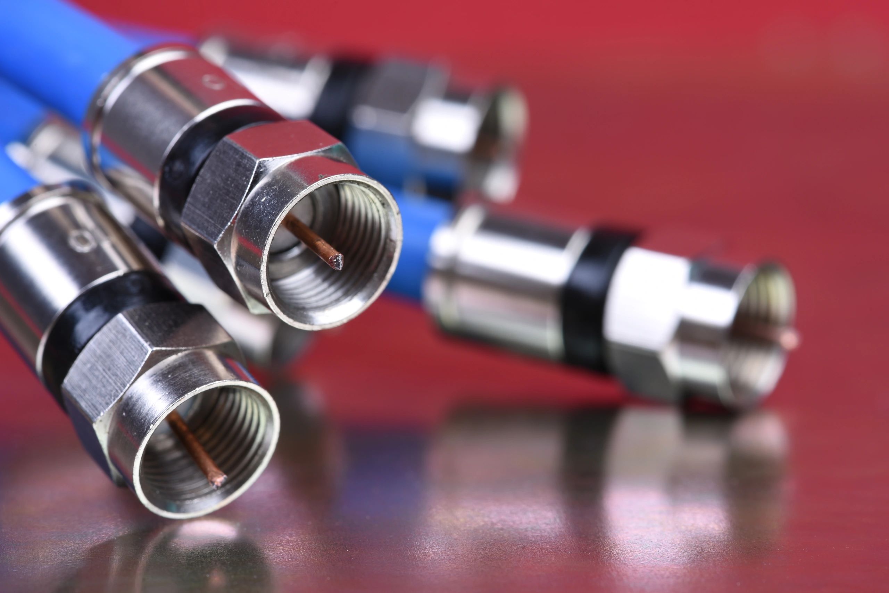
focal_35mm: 105
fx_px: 2594
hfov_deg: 19.4
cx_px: 444
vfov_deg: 13.1
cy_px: 296
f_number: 20
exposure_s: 1/60
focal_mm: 105
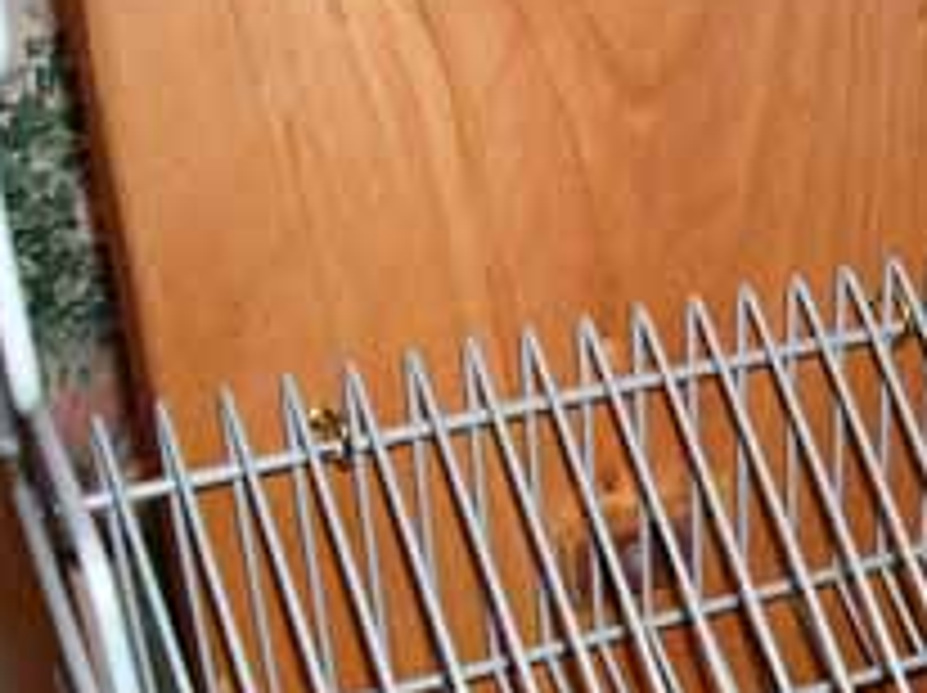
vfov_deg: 21.3
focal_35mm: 68
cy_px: 544
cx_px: 846
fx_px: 1819
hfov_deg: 27.5
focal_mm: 5.7
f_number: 2.8
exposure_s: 1/60
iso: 200
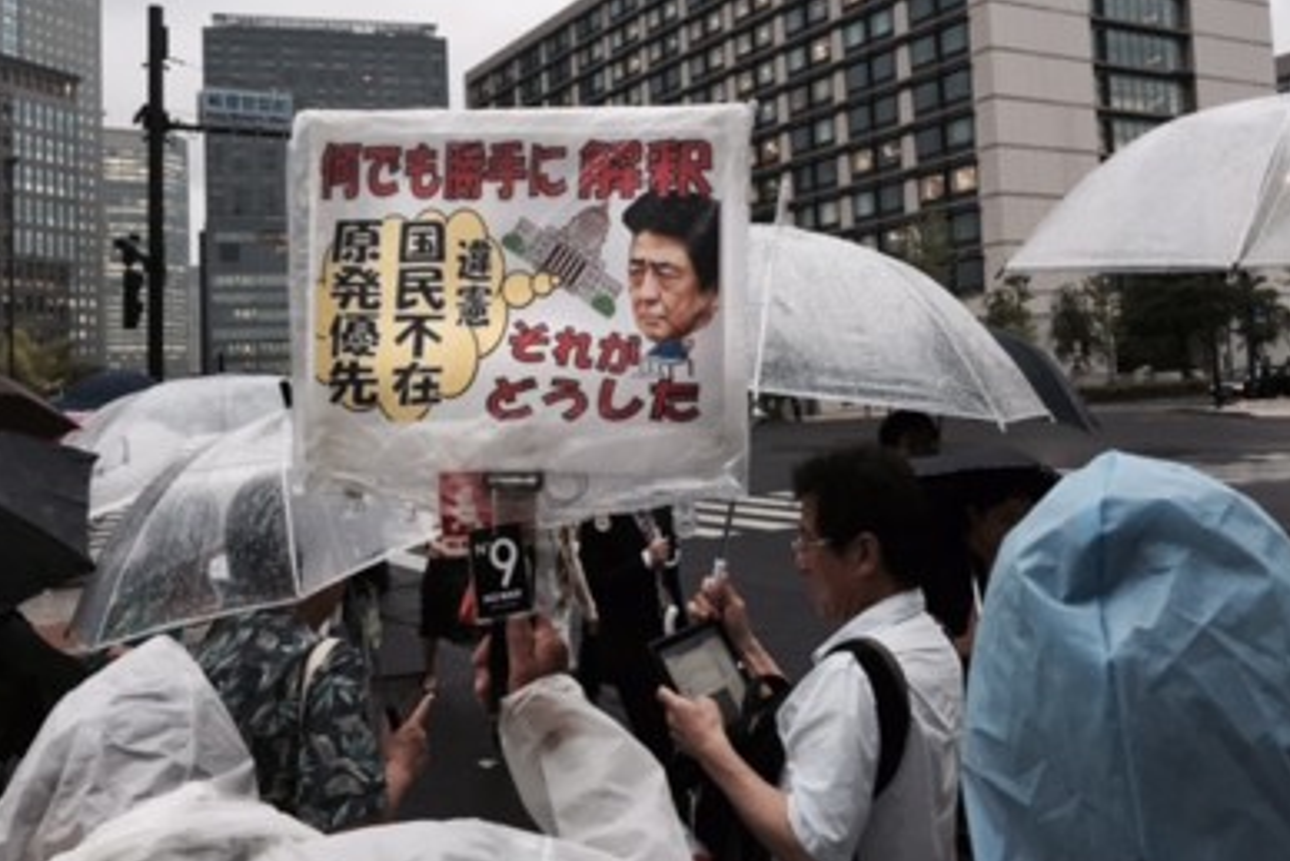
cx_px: 668
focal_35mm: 35
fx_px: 1255
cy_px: 306
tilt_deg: +5.2
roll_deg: +0.7
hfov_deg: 54.4
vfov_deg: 37.6
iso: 32
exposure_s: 1/40
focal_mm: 4.15
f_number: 2.2
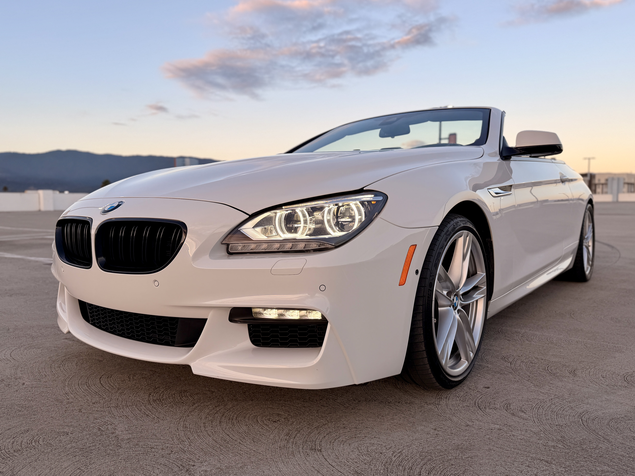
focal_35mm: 24
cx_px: 318
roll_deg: -0.1
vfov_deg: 56.8
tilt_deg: -4.5
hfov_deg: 71.6
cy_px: 238
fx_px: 440
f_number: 1.78
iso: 80
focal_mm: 6.76
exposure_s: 1/689
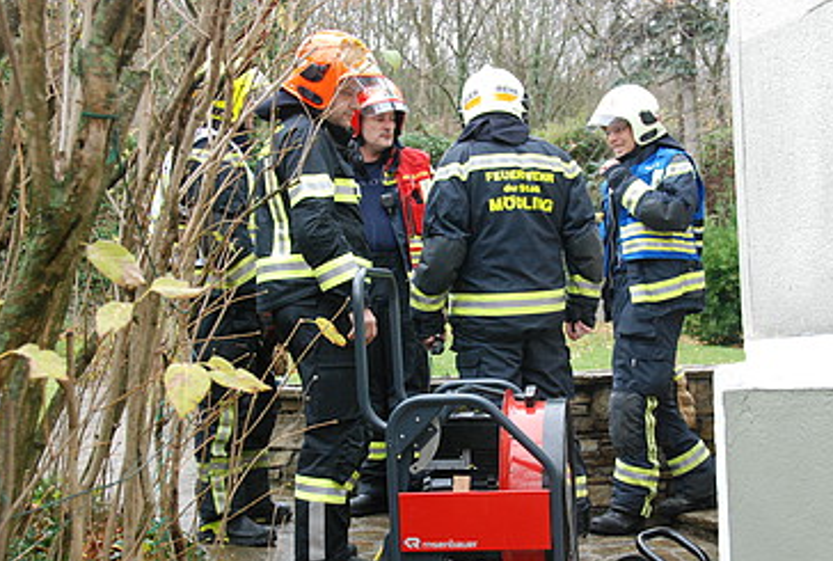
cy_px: 349
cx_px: 479
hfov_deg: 32.9
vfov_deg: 22.5
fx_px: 1407
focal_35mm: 61
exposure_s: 1/160
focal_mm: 31
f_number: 7.1
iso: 800
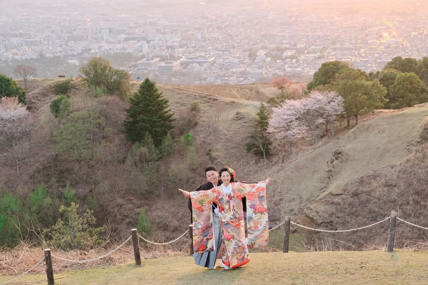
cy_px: 142
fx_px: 725
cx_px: 214
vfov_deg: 22.3
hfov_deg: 32.9
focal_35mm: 61
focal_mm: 40.7
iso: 1600
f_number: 9
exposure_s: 1/100
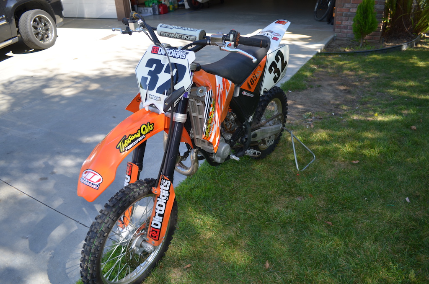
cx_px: 214
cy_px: 142
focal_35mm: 27
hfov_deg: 67.5
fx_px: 321
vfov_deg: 47.7
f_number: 3.5
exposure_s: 1/200
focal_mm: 18
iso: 100
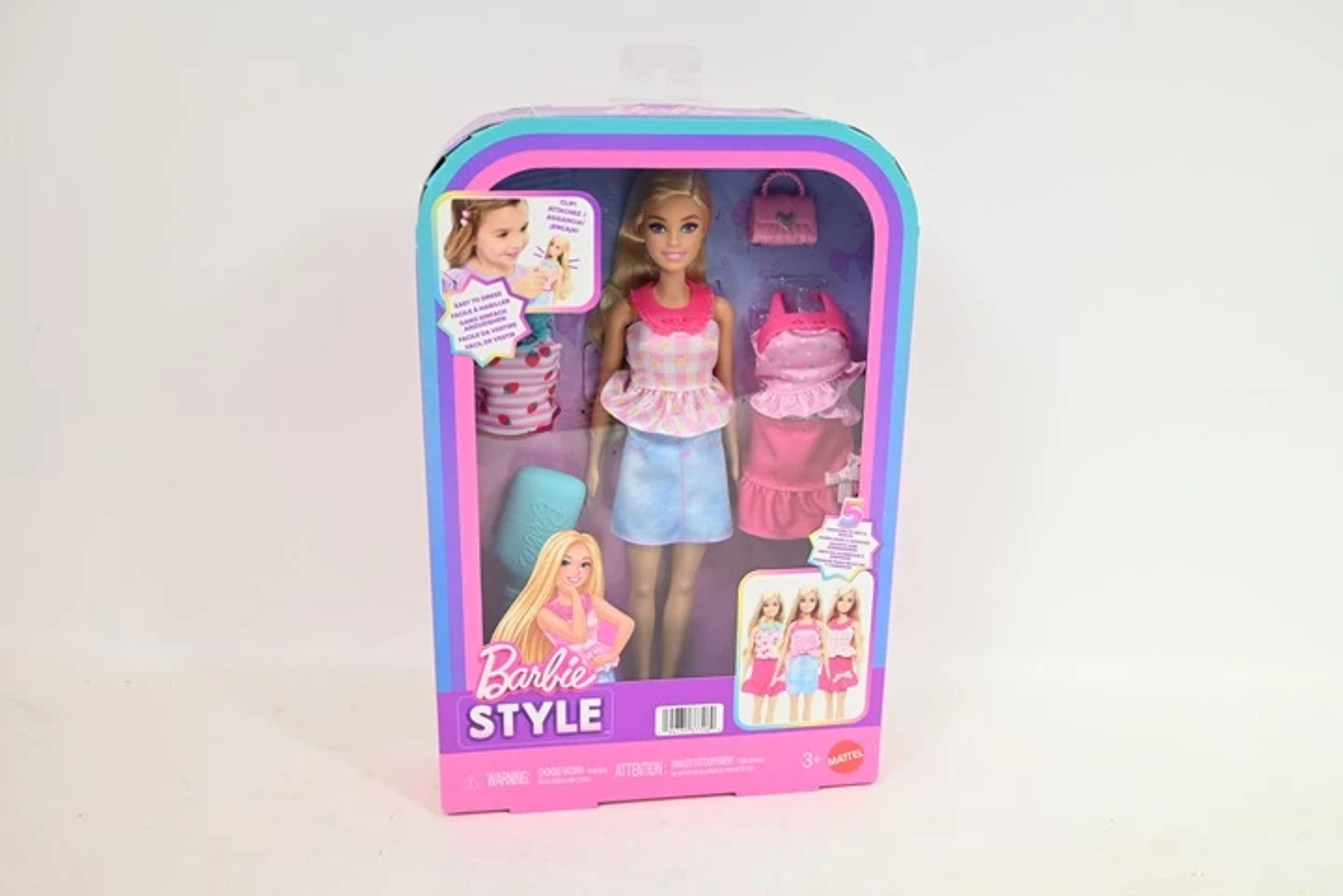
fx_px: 1259
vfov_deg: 39.1
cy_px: 448
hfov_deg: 56.1
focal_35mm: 34
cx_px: 672
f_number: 4
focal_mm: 22.5
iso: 400
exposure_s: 1/160
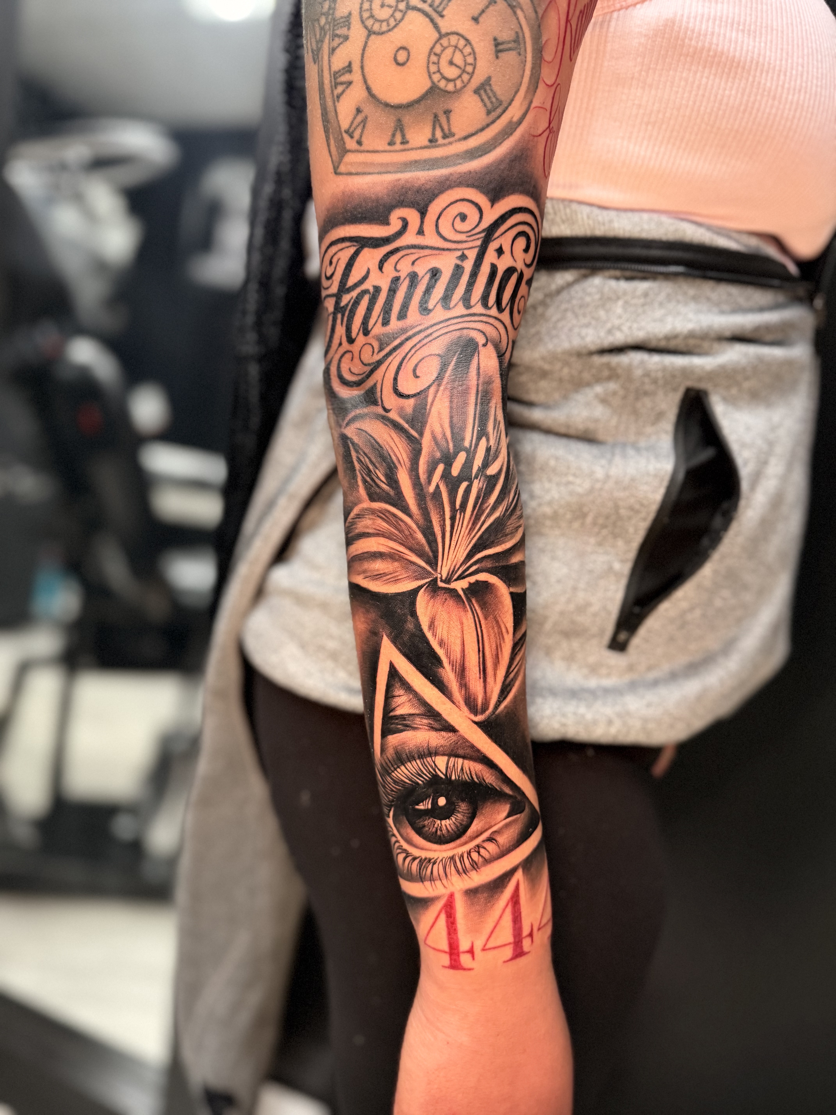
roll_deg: -5.6
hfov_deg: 56.8
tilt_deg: -12.7
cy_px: 558
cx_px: 418
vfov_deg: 71.6
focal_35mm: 24
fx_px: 773
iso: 800
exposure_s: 1/60
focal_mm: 6.76
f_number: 1.78
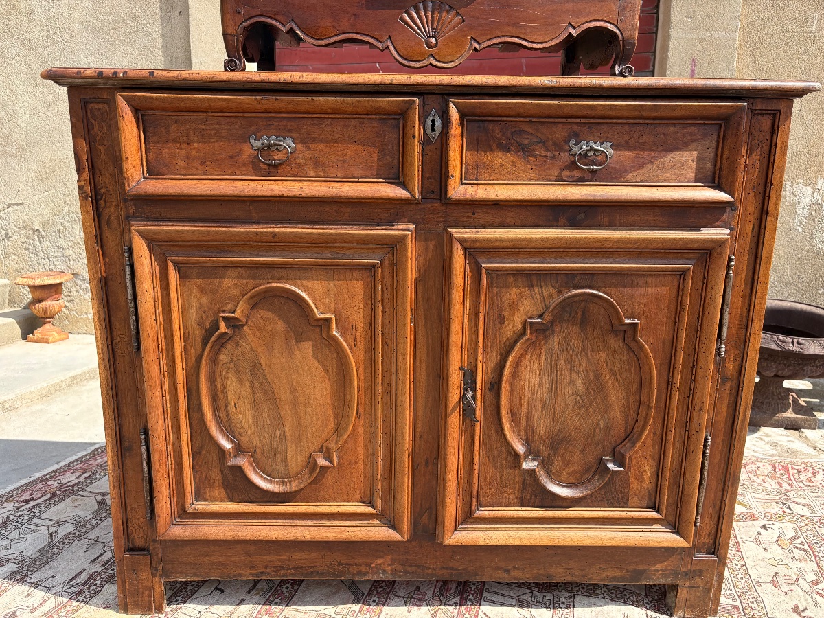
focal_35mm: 26
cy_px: 309
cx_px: 412
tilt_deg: -10.1
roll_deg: -0.2
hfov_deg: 67.3
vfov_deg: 53.1
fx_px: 619
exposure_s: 1/1217
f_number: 1.6
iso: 64
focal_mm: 5.96
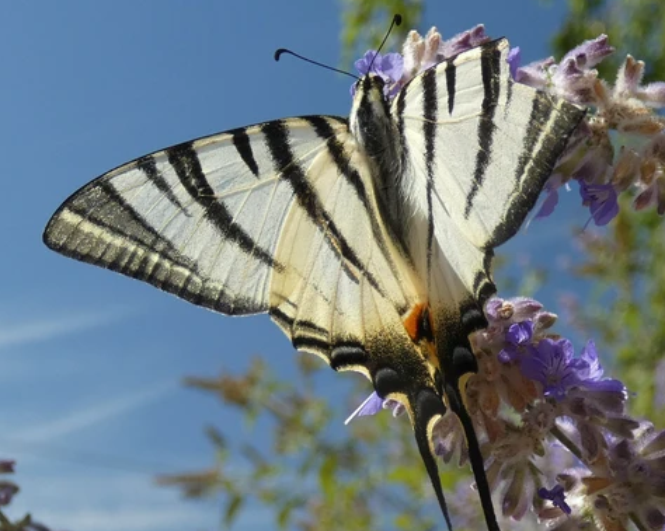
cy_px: 303
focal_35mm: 54
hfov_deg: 34.7
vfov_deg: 28.1
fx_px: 1063
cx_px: 370
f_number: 3.6
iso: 100
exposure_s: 1/320
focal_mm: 7.3
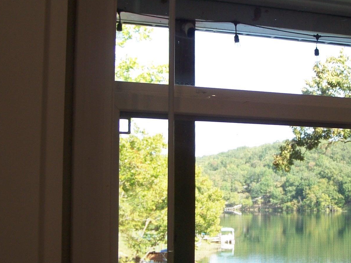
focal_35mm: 65
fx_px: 659
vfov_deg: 22.6
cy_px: 128
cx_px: 250
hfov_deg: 29.5
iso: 80
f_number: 2.8
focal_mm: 6.3
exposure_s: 1/125
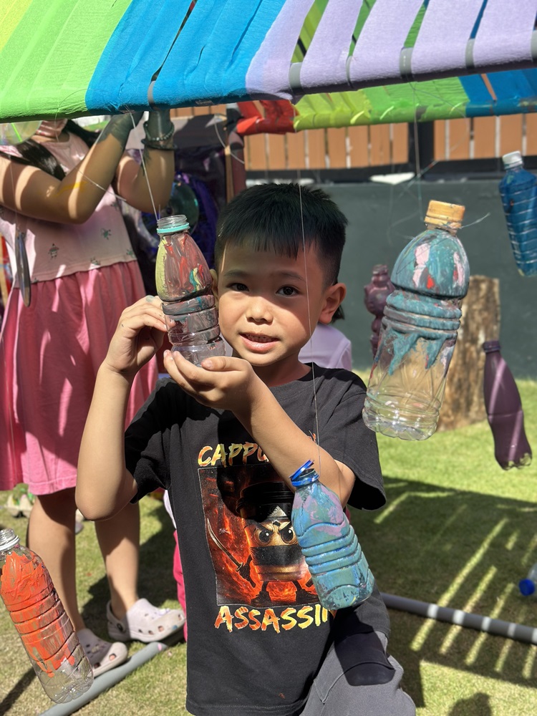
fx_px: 993
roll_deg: +3.3
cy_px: 358
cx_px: 268
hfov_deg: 30.3
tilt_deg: -10.7
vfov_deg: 39.7
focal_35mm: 48
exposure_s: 1/2809
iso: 100
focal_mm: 6.86
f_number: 1.78
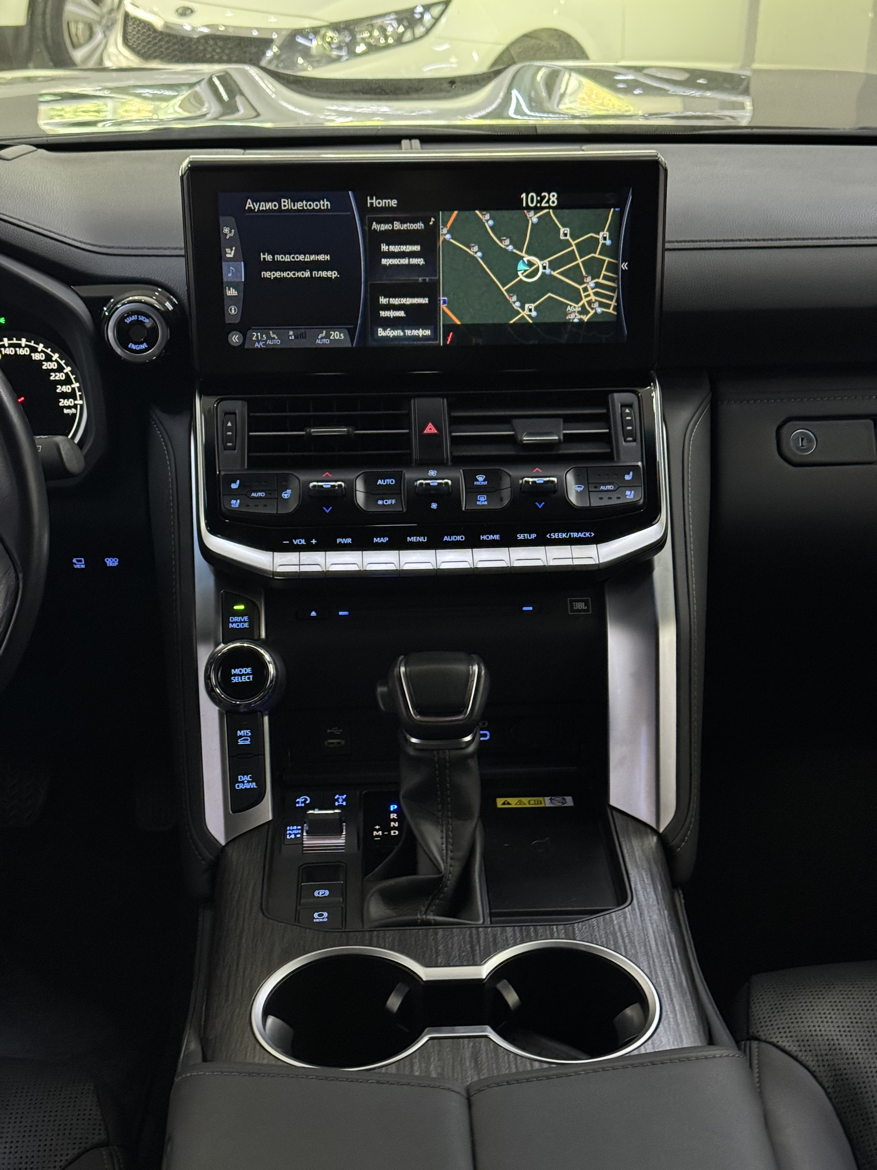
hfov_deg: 30.3
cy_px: 585
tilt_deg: -26.0
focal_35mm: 48
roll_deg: +0.0
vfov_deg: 39.7
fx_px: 1621
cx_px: 438
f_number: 1.8
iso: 400
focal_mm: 6.8
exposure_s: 1/33
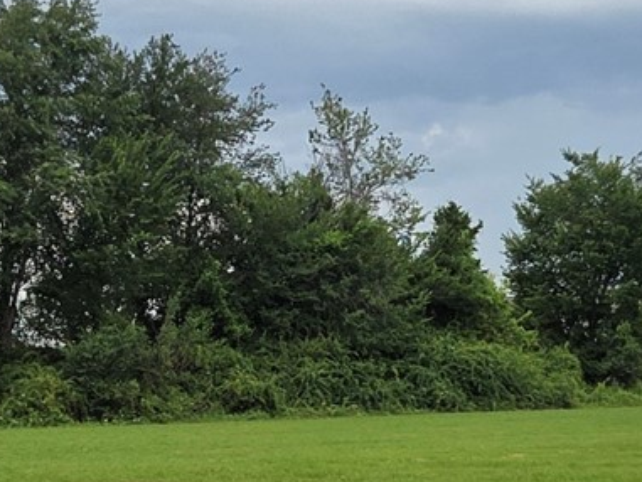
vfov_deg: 12.8
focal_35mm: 116
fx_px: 2152
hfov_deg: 16.9
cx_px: 246
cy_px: 325
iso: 80
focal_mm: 5.4
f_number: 1.8
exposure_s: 1/2664
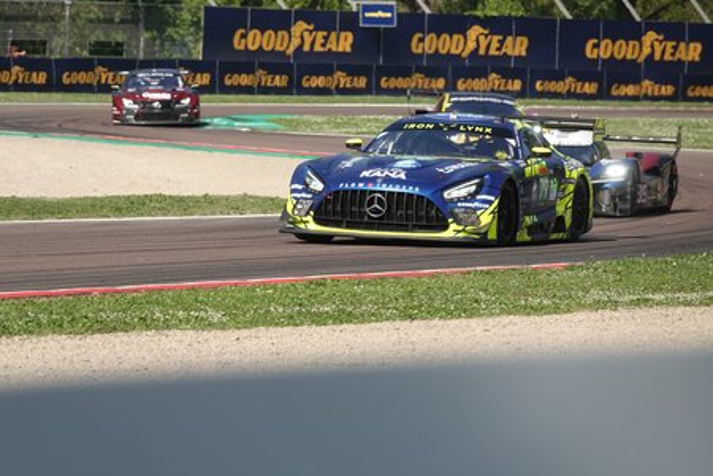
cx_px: 356
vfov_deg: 4.6
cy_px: 238
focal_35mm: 300
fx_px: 5941
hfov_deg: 6.9
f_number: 4
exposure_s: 1/800
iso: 100
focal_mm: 110.13
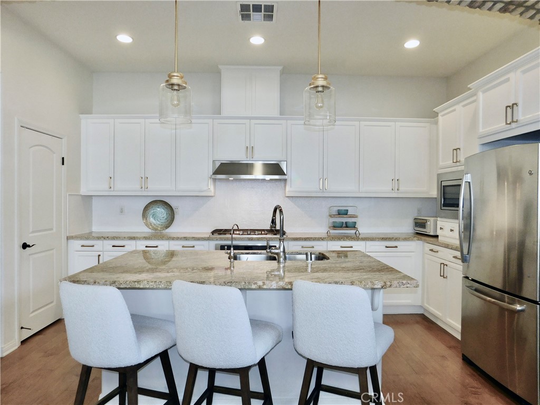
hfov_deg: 73.9
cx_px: 270
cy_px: 202
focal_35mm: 23
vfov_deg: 58.9
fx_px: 359
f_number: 3
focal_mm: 4
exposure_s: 1/30
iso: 180
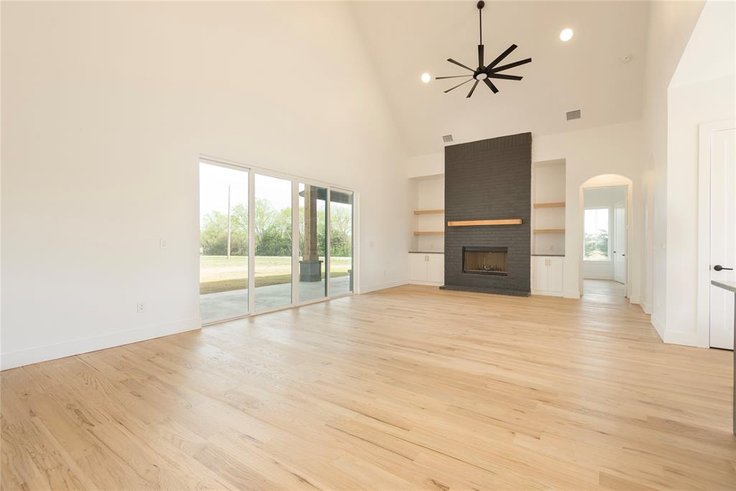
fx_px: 327
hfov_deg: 96.7
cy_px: 246
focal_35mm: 16
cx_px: 368
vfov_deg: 73.8
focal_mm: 16
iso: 100
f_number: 7.1
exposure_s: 1/15
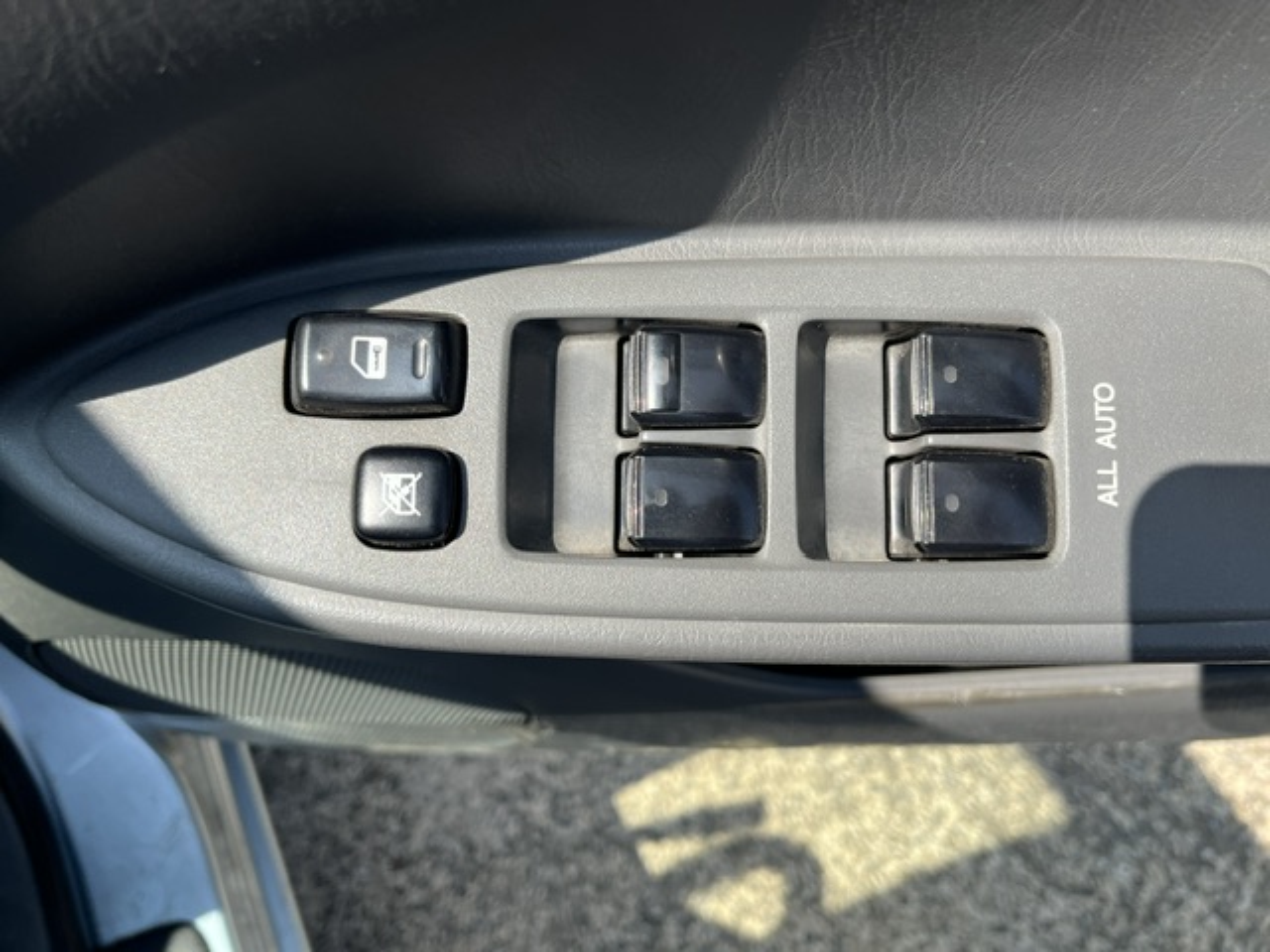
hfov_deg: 67.3
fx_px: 954
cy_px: 476
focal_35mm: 26
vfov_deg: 53.1
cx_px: 635
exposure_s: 1/1225
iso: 50
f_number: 1.6
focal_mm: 5.1
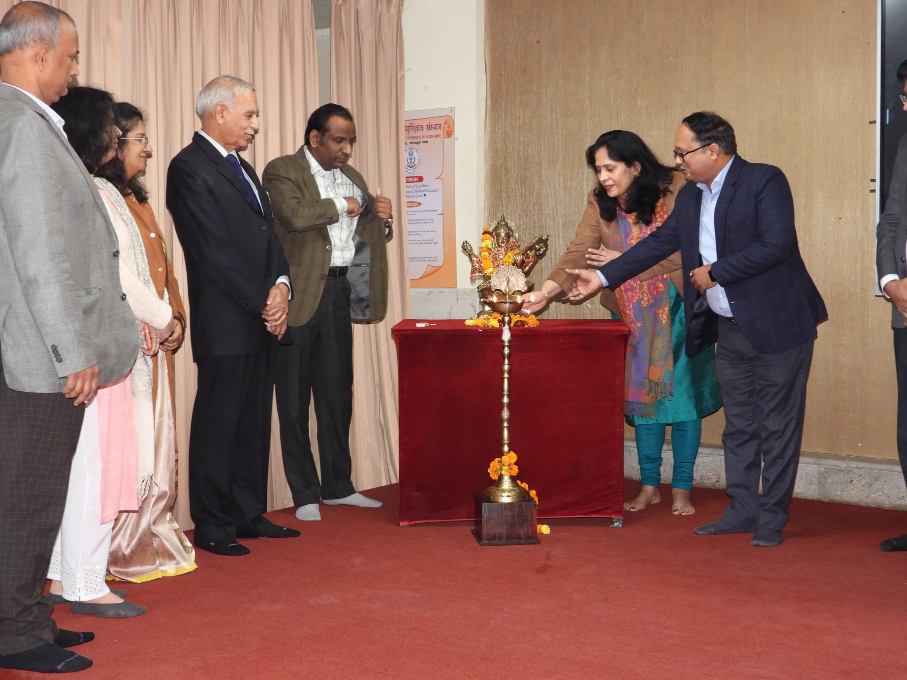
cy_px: 329
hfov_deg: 36.8
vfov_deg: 28.0
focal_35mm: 52
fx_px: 1362
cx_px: 492
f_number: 3.2
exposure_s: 1/30
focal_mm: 8.5
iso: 220
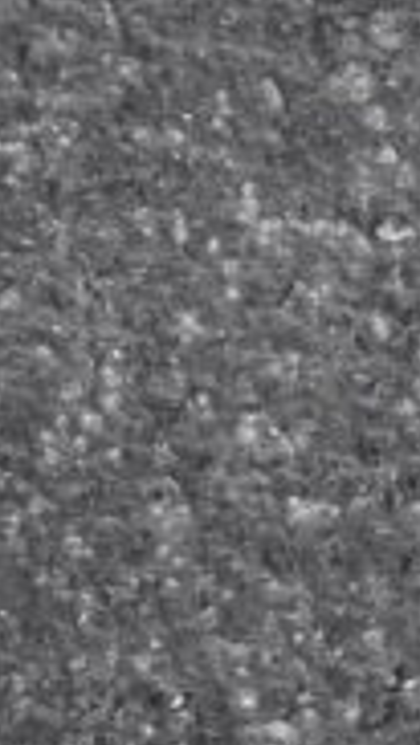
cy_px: 468
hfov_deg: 3.0
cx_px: 1694
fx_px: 7656
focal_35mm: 387
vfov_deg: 5.6
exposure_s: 1/80
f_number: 4.5
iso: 125
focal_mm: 45
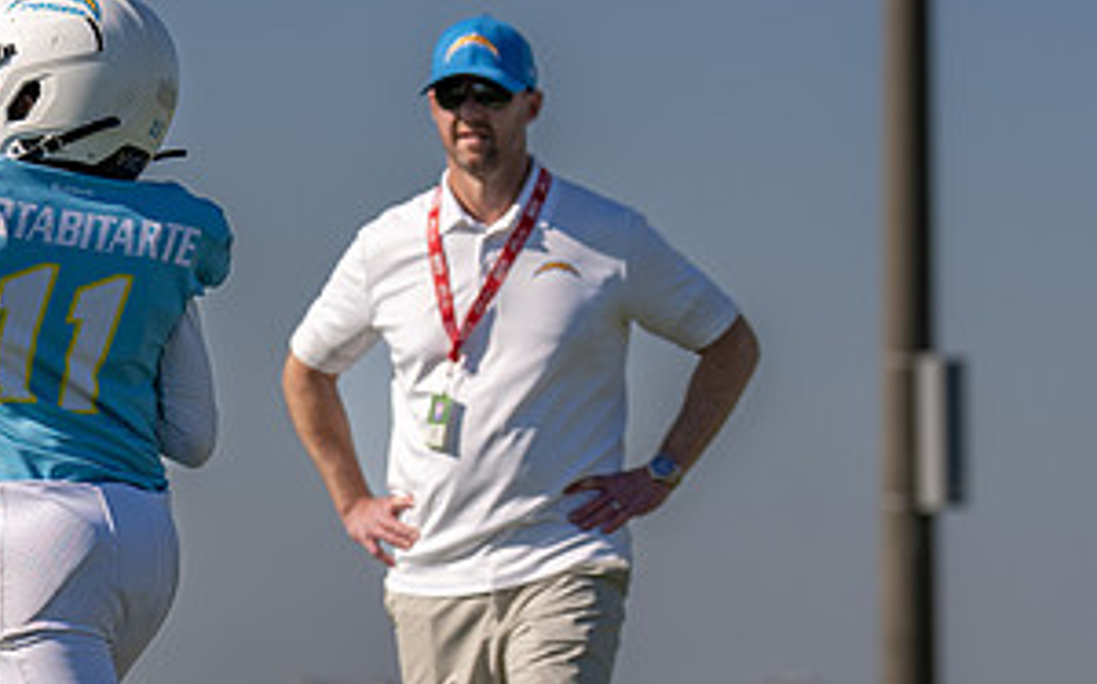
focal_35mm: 271
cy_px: 537
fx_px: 8096
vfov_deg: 4.8
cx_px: 65
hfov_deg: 7.7
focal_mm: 100
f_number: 3.2
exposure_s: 1/4000
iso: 100
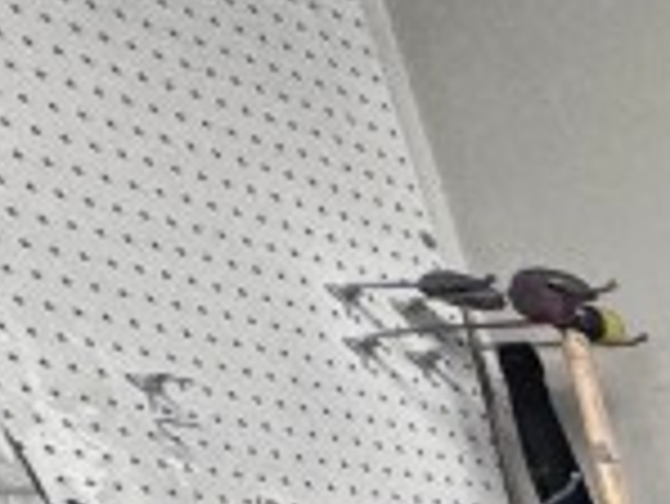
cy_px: 1534
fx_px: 1821
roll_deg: -0.8
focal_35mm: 94
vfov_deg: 10.6
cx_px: 2185
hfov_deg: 10.4
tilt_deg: -24.6
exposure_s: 1/60
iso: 500
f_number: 2.2
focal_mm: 2.22
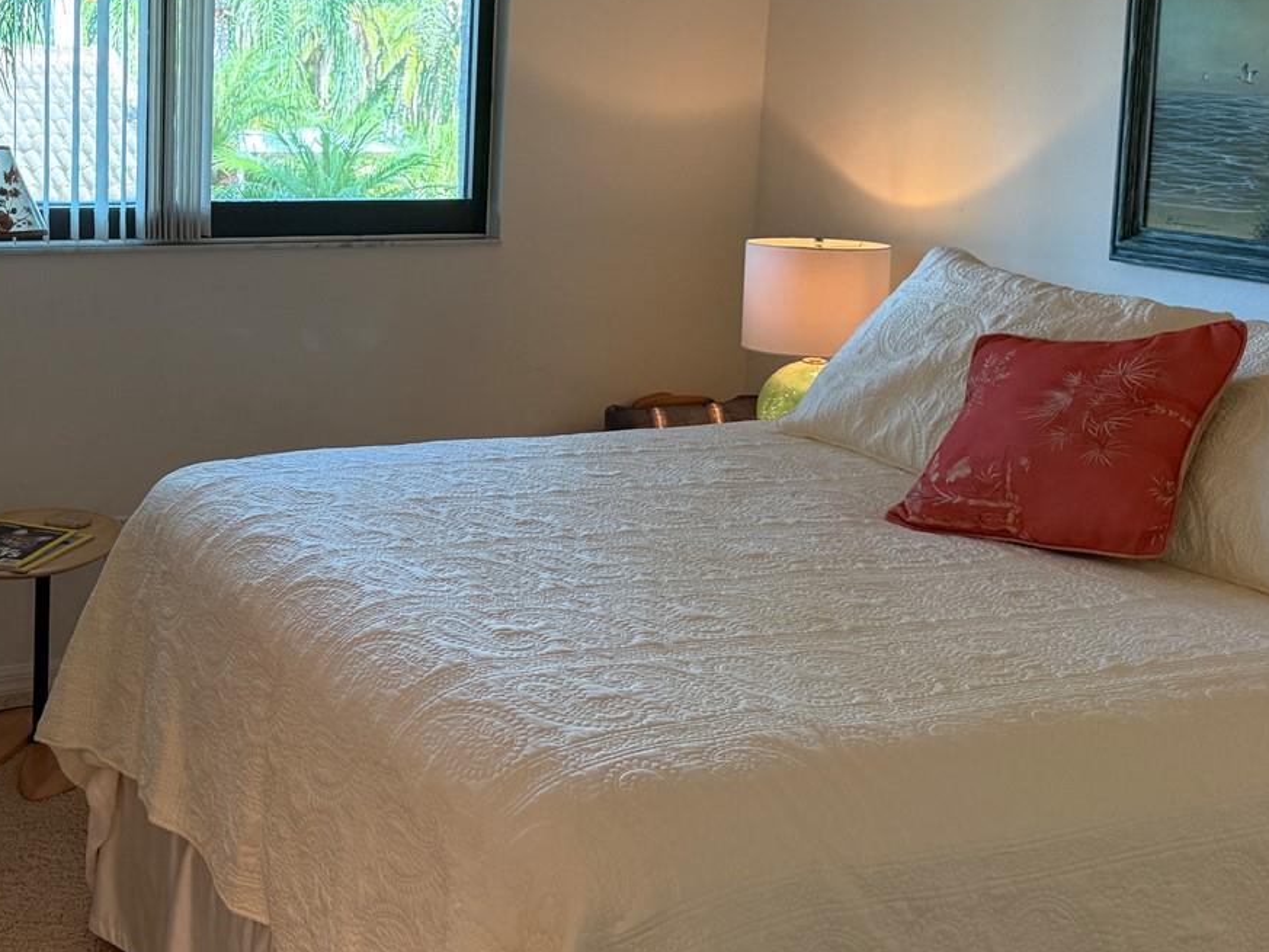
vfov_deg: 32.2
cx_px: 307
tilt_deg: -6.6
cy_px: 224
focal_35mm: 44
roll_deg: -1.5
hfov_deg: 41.6
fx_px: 1613
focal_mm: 6.76
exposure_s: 1/120
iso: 320
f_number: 1.78
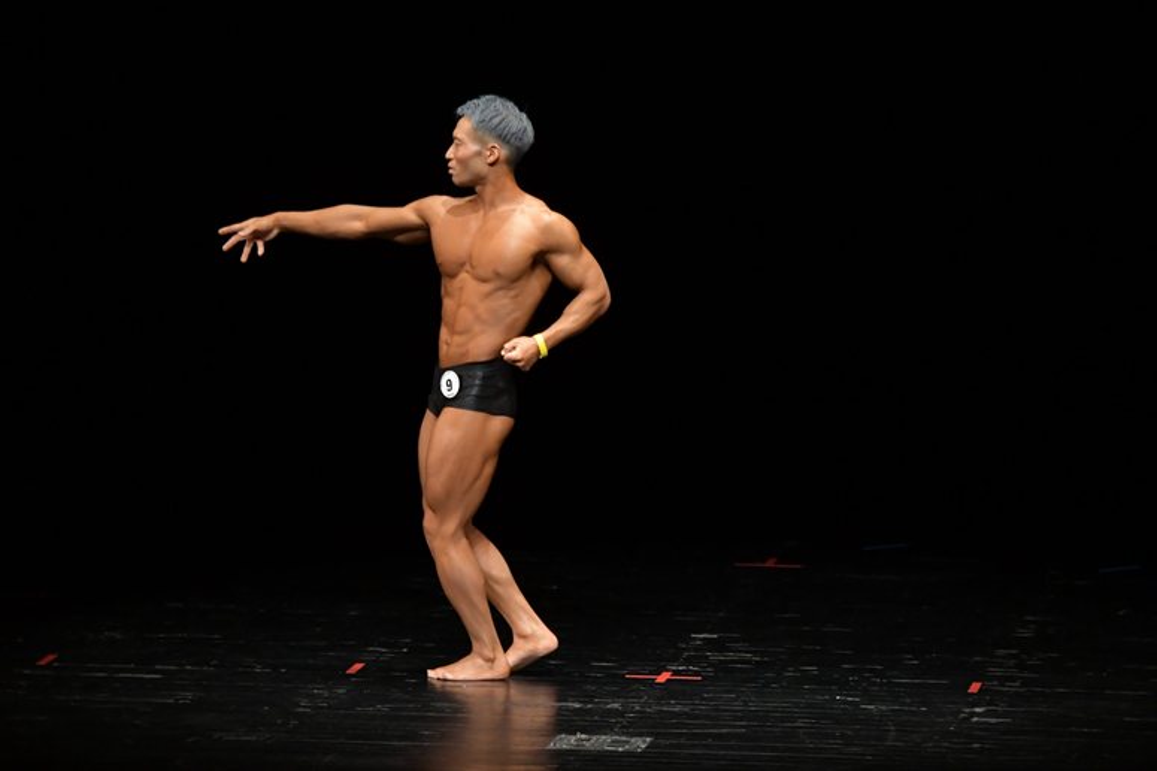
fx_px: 8192
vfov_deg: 5.4
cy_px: 386
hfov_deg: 8.1
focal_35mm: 255
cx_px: 578
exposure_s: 1/400
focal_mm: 170
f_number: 5.6
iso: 3200
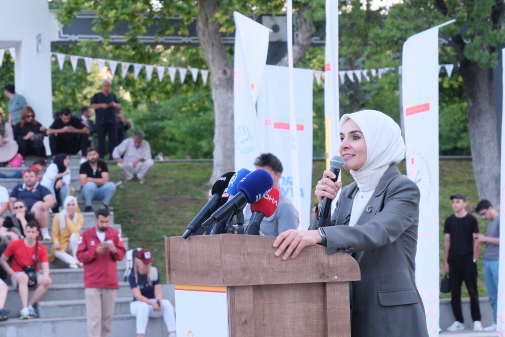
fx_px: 1347
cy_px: 154
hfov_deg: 21.2
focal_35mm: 96
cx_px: 227
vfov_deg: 14.3
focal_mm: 50
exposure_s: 1/150
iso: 1600
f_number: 4.8
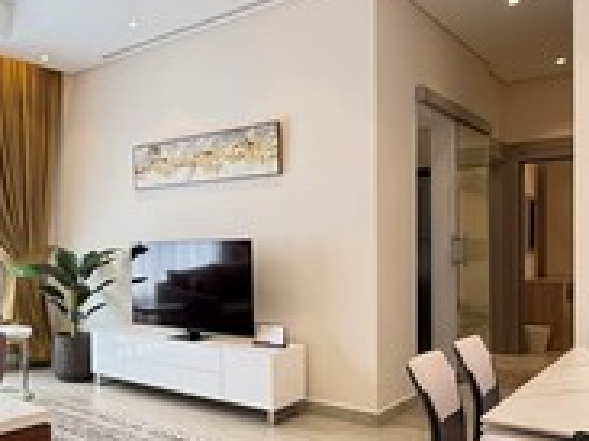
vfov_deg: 40.6
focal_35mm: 35
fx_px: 595
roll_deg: +0.5
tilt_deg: +0.1
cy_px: 253
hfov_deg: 49.6
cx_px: 117
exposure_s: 1/99
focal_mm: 2.22
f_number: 2.2
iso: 80
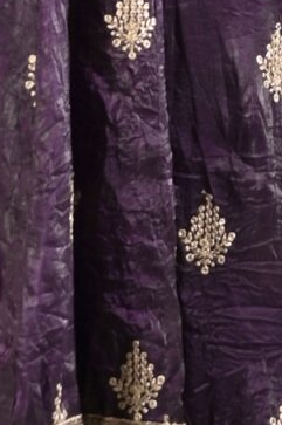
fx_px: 4159
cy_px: -331
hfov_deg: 3.9
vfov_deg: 5.7
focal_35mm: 353
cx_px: 425
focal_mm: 50
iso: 50
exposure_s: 1/200
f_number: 4
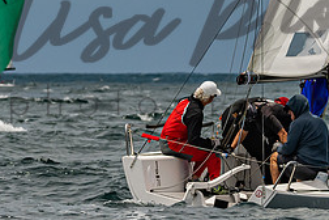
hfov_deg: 2.9
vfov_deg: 1.9
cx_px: 182
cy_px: 174
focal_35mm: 718
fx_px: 6561
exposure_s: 1/3200
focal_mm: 180
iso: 400
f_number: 6.3
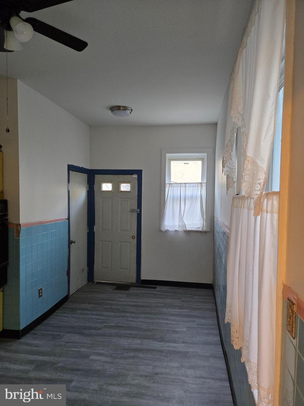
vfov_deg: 73.9
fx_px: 269
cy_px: 203
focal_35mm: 23
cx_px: 152
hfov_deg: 58.9
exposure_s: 1/120
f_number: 1.8
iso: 250
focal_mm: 5.4
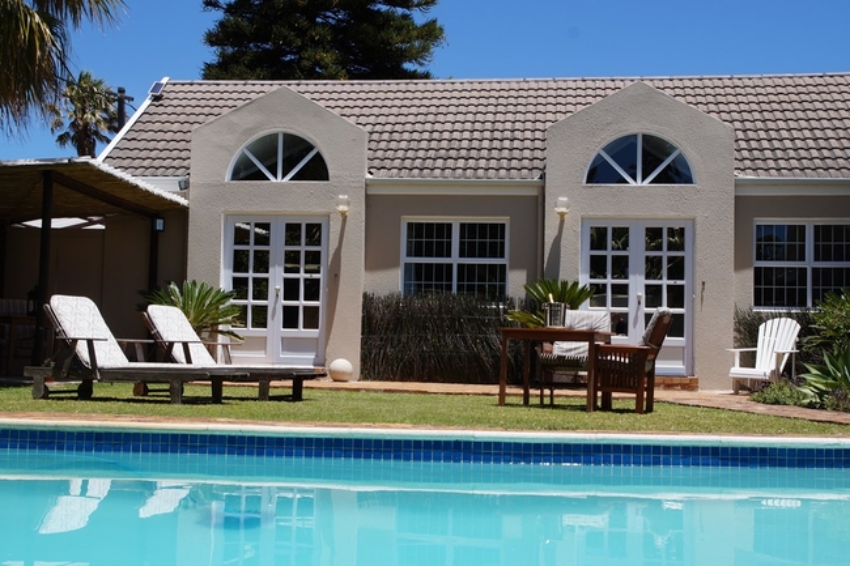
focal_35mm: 45
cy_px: 283
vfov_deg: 29.8
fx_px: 1062
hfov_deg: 43.6
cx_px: 425
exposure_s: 1/200
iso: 100
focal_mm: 30
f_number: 10
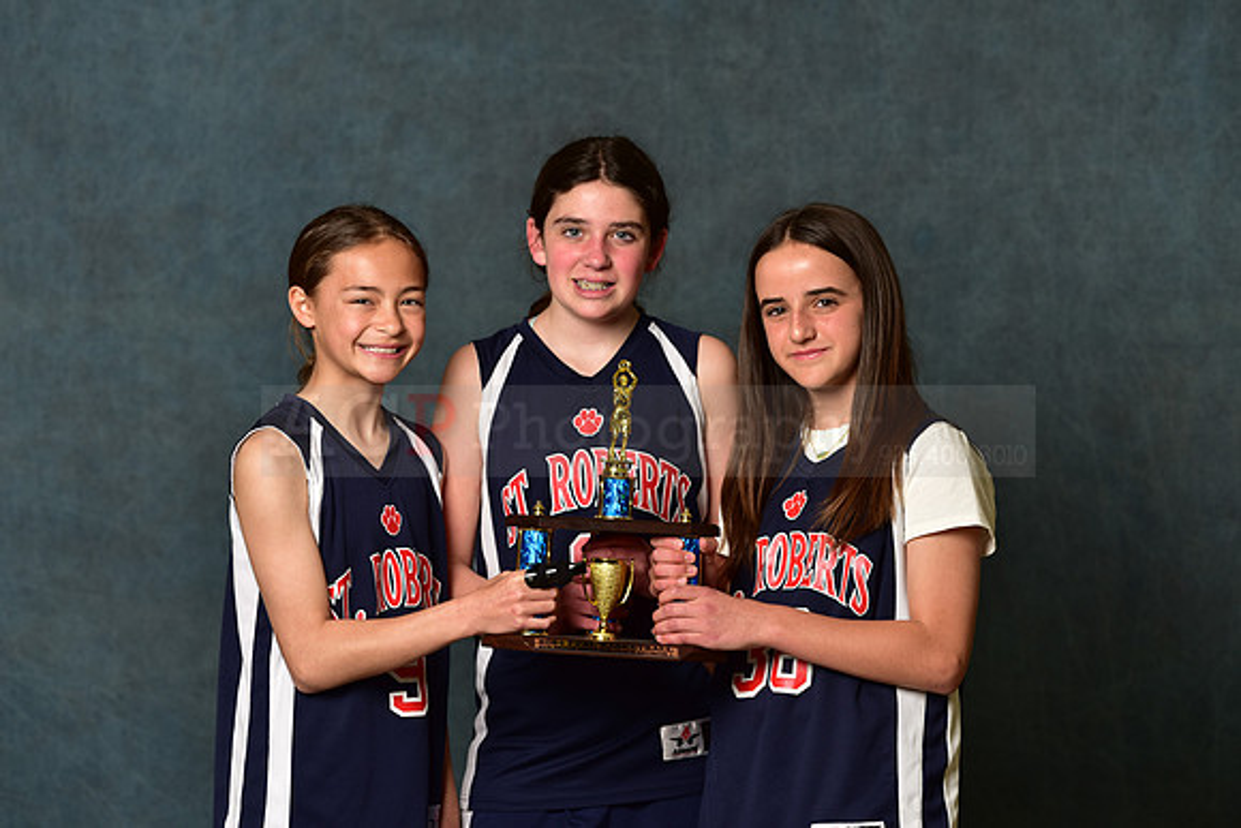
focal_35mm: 150
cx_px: 620
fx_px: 5172
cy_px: 414
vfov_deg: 9.2
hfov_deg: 13.7
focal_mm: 150
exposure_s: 1/100
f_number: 4.5
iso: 200
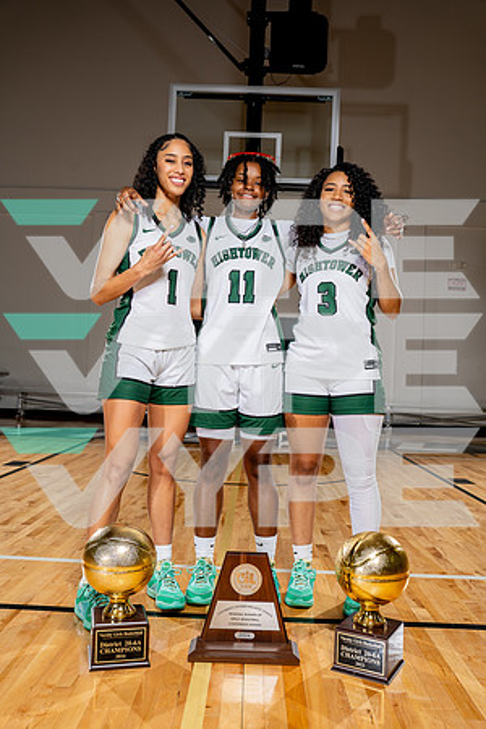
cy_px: 364
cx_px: 243
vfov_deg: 58.7
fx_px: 648
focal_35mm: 32
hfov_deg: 41.1
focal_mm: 32
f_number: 5.6
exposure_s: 1/250
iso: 200
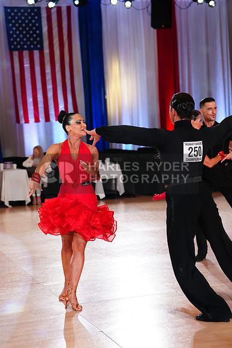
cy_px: 174
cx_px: 116
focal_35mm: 79
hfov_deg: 17.3
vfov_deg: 25.7
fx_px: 763
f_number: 3.5
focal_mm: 79
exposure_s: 1/640
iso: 3200
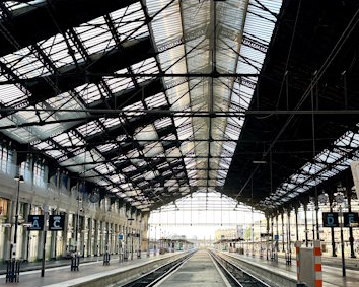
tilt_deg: +9.3
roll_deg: -0.1
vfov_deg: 34.7
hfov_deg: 42.8
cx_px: 203
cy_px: 174
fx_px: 457
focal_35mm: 43
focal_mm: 6.76
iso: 100
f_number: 1.78
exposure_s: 1/121
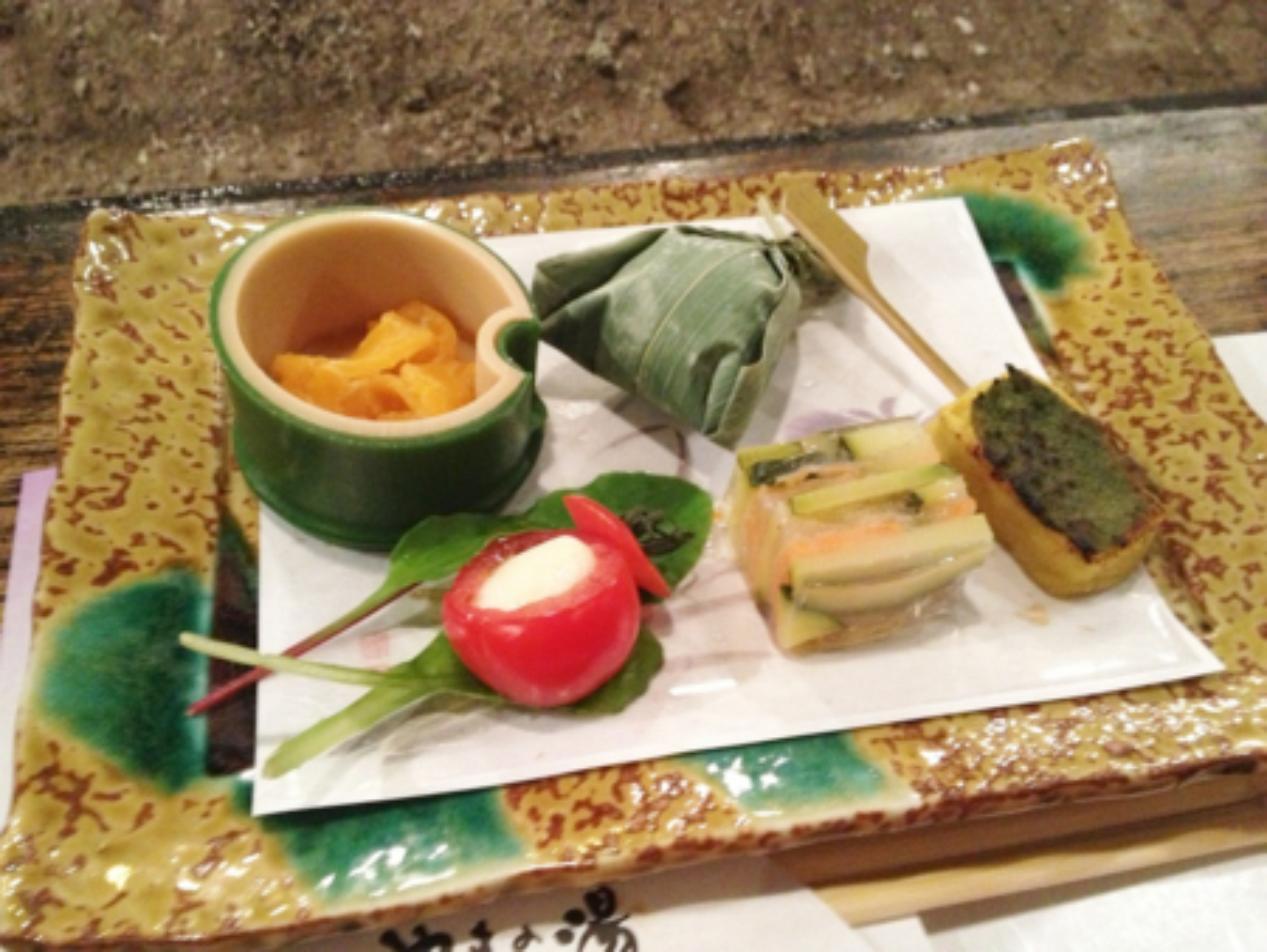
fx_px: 1282
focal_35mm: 35
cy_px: 476
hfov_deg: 52.6
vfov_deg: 40.7
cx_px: 634
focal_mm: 4.28
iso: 500
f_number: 2.4
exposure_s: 1/15
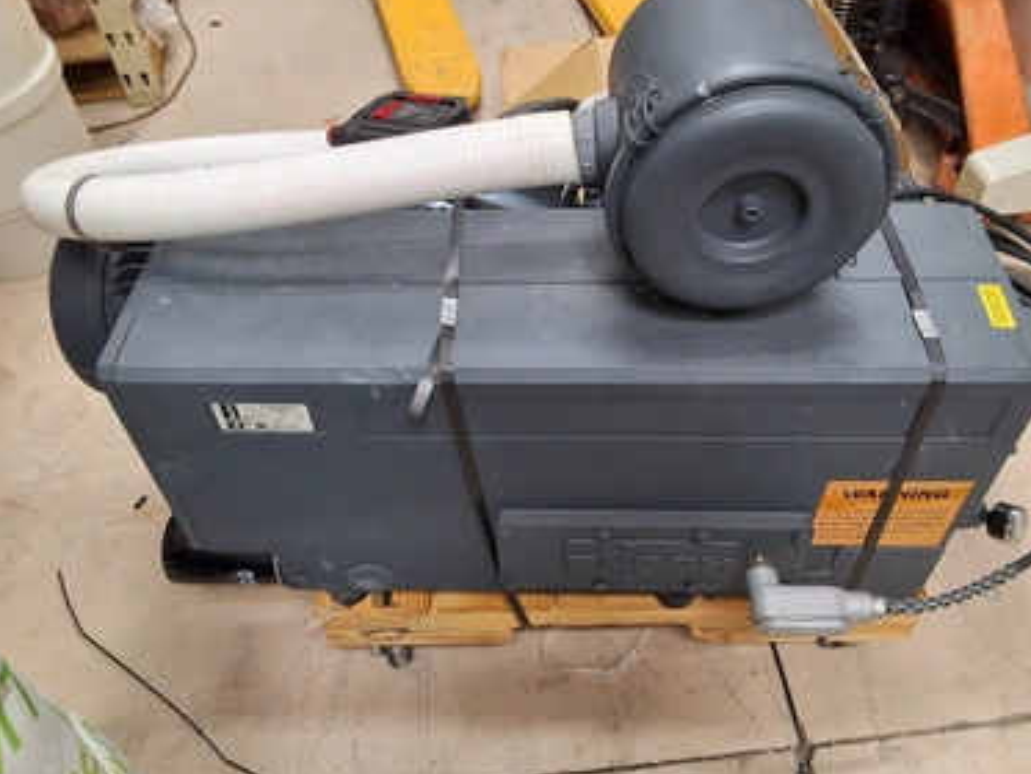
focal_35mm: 30
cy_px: 379
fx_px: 894
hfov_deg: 59.9
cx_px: 525
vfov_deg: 46.8
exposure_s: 1/40
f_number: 1.9
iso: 100
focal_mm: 2.91
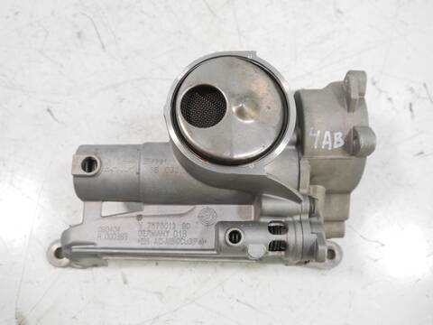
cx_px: 216
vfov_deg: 41.8
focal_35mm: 34
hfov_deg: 54.0
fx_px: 425
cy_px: 162
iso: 800
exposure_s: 1/60
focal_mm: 17
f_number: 4
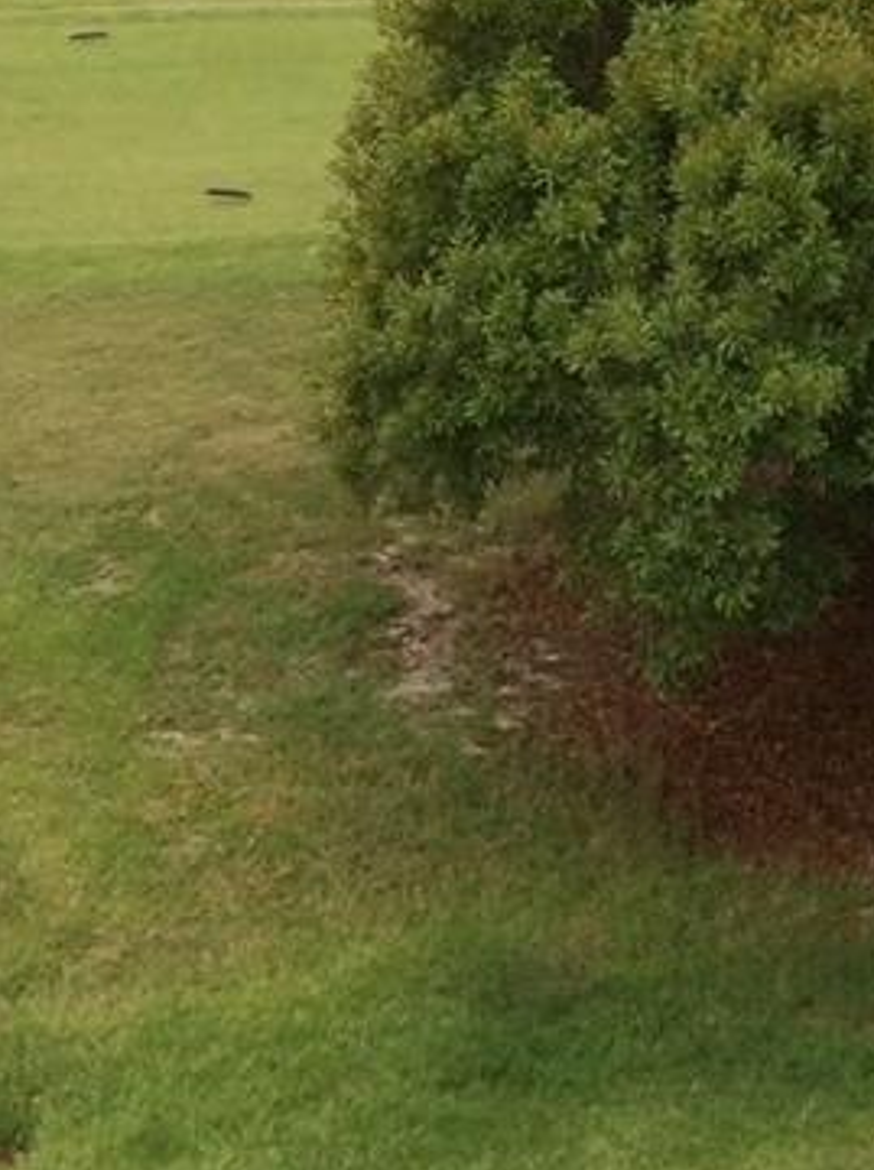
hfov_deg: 13.1
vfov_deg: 17.2
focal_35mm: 110
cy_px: -176
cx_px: 1053
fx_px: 3712
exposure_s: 1/60
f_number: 2.4
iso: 32
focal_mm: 3.3
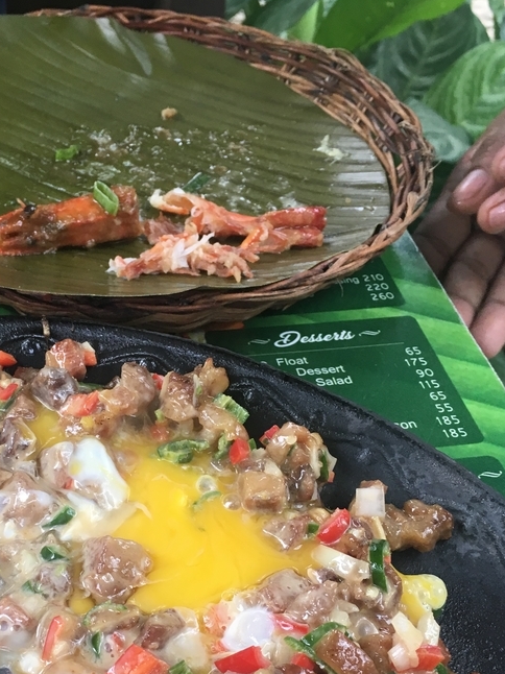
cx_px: 135
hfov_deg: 31.0
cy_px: 500
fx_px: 895
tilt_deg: -47.8
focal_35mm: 46
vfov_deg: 40.2
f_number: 2.2
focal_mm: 4.15
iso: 32
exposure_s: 1/30
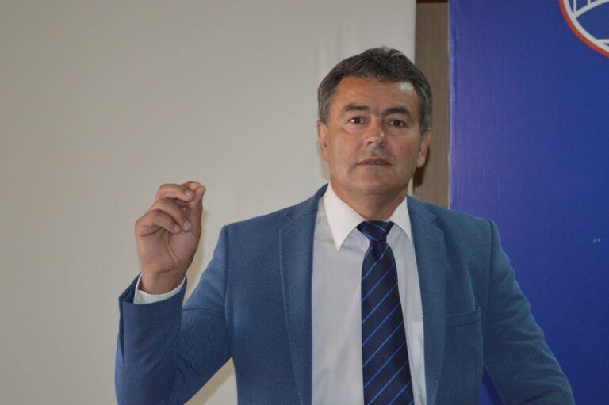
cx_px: 304
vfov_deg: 17.5
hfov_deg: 26.0
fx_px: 1319
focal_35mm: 78
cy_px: 202
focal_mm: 52
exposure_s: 1/60
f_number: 5.6
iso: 1600
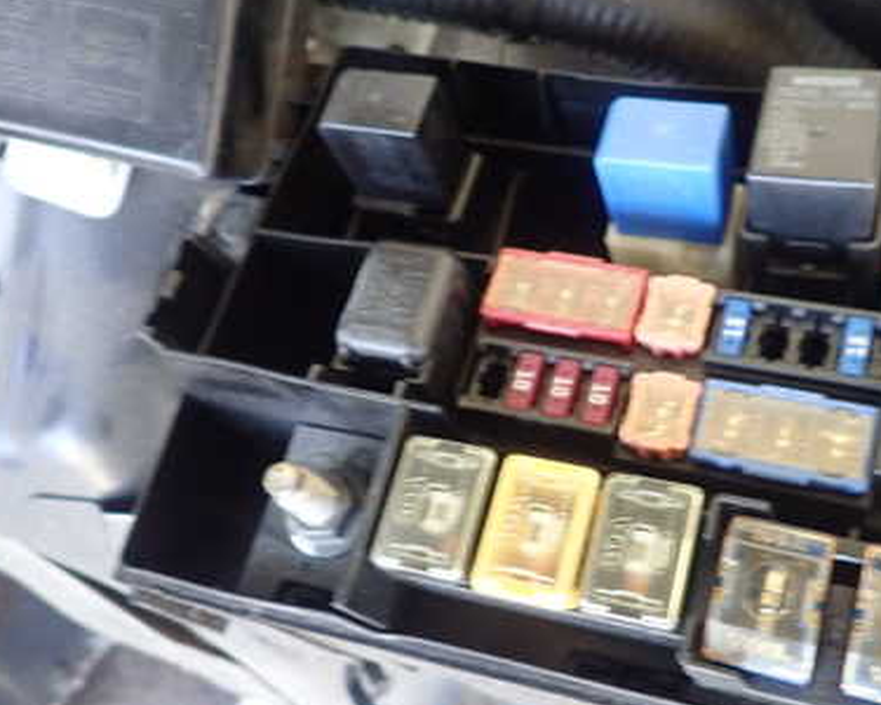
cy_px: 367
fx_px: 1017
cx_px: 564
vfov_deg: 38.2
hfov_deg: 46.3
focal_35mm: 39
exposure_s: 1/30
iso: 800
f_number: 2
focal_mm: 4.5
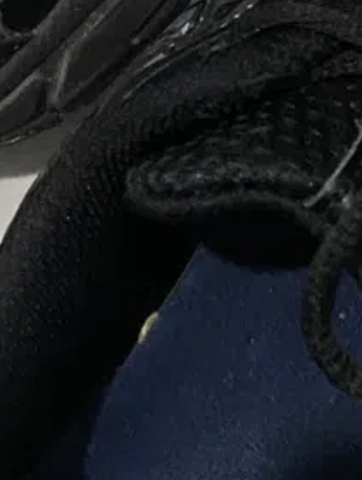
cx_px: 109
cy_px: -612
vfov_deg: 12.6
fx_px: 1767
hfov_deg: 11.7
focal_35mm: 127
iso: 400
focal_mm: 4.25
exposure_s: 1/33
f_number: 1.8
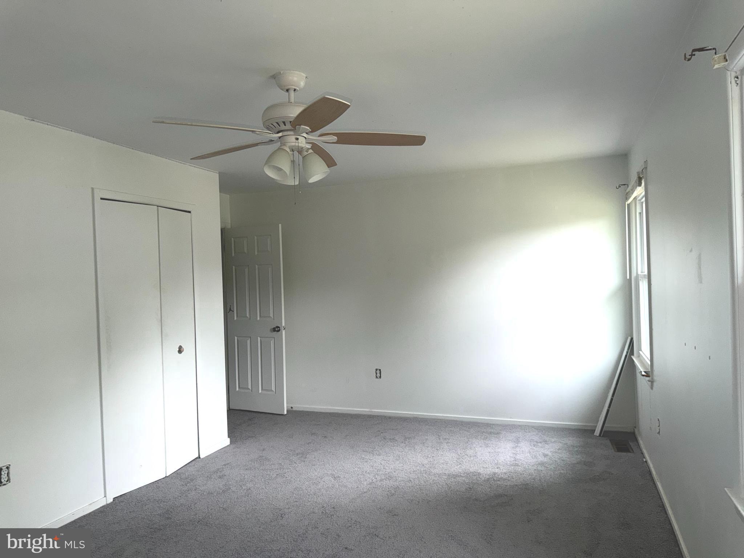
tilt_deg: +1.6
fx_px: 516
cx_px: 372
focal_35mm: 24
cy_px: 279
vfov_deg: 56.8
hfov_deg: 71.6
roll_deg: +2.7
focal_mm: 6.76
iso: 100
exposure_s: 1/47
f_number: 1.78
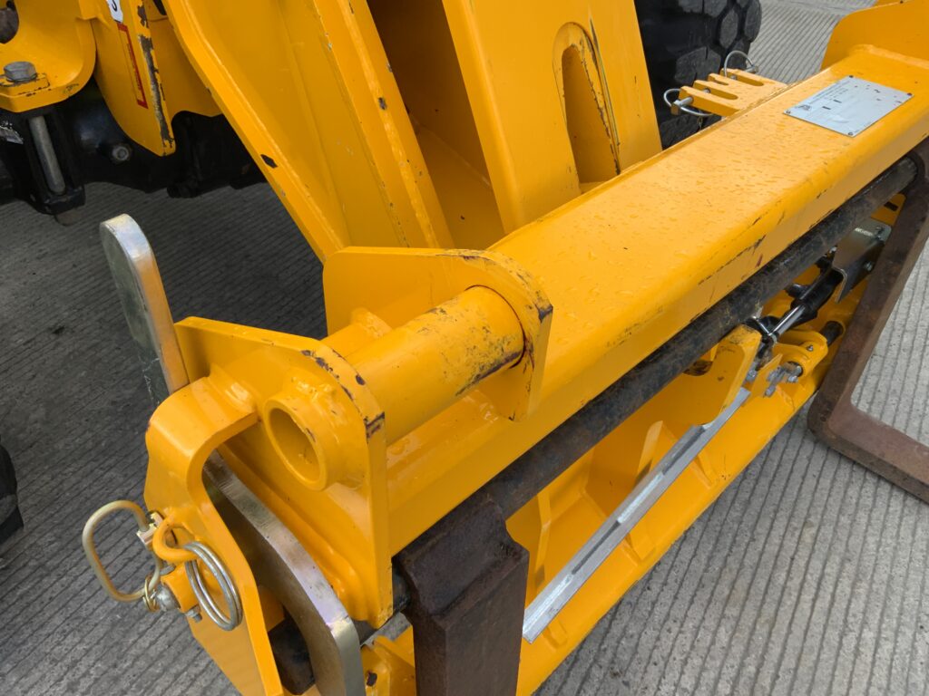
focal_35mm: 29
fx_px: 778
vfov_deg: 48.2
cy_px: 348
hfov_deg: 61.7
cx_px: 464
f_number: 1.8
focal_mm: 3
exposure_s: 1/201
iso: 16
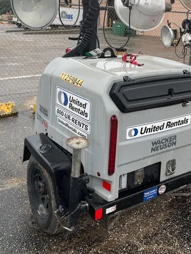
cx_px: 90
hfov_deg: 36.8
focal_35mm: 39
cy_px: 74
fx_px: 287
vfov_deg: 46.7
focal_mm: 5.1
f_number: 1.6
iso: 50
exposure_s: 1/552
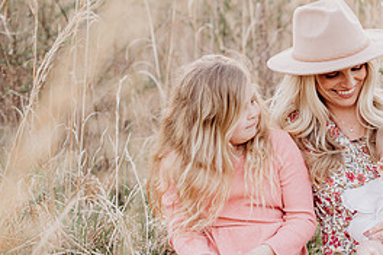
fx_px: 1989
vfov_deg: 7.3
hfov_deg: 10.9
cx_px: 380
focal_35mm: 187
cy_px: 176
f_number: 2.5
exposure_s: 1/320
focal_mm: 85
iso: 320
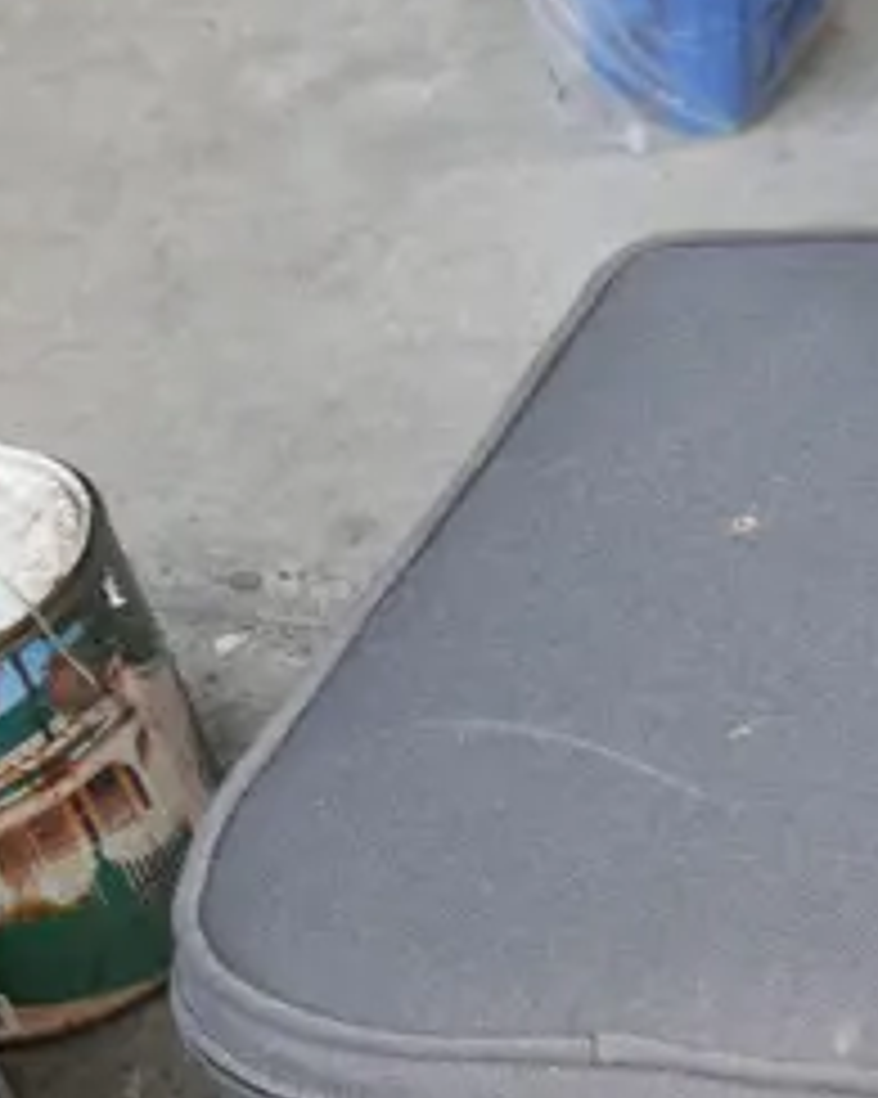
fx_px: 3998
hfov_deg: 10.9
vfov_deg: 15.6
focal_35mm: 123
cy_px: 583
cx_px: 1986
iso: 200
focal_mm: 15
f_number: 4.5
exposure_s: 1/160
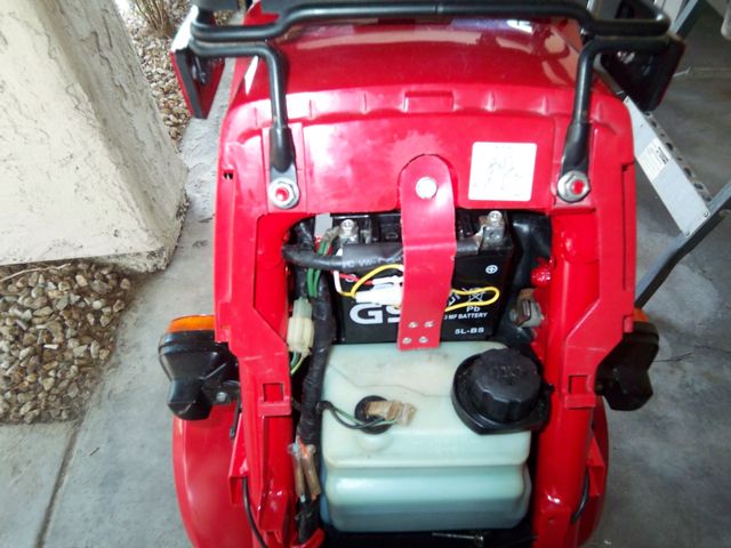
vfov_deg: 58.9
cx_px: 366
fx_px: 486
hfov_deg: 73.9
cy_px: 274
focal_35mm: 23
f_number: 2.8
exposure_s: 1/30
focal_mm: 3.8
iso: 200
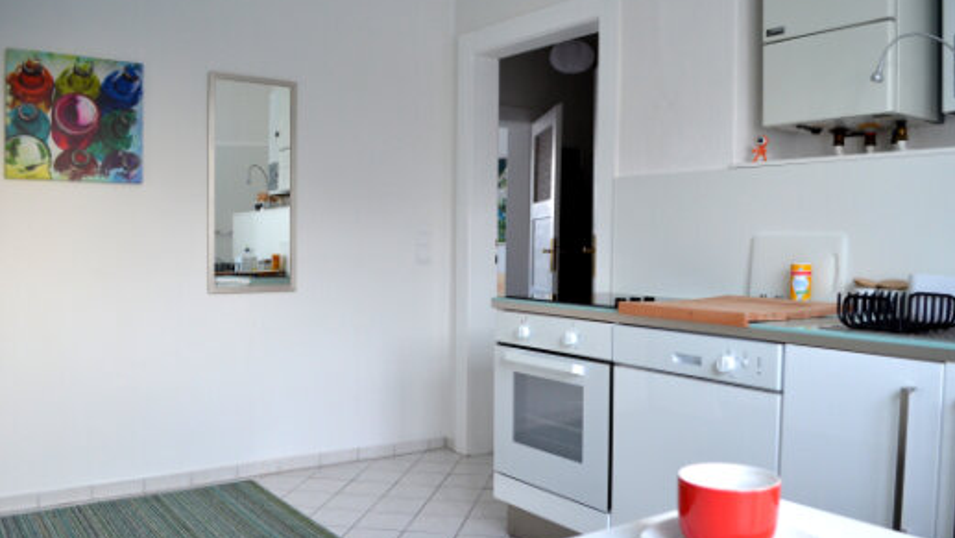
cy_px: 284
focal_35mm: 29
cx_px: 488
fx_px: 734
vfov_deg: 40.2
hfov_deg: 66.1
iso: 800
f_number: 3.5
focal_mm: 18
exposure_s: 1/50
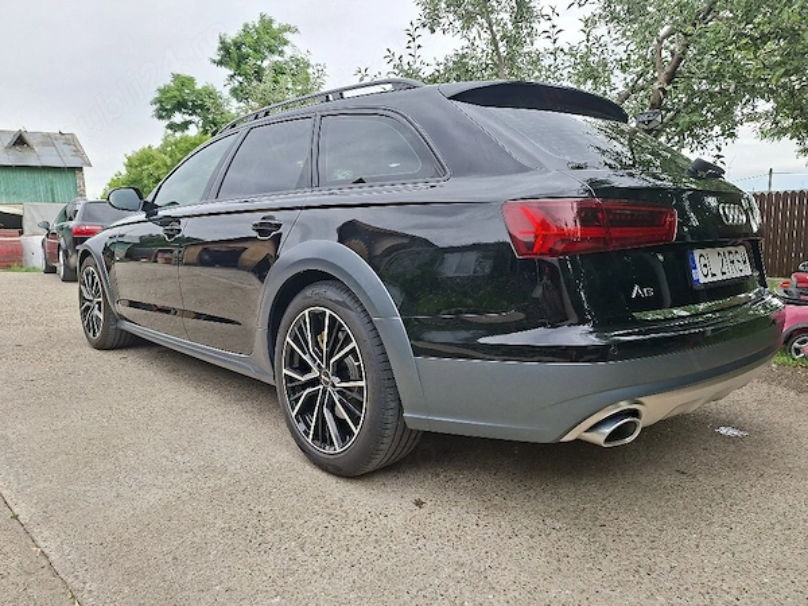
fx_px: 537
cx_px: 404
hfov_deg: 73.9
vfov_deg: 58.9
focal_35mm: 23
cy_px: 303
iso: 50
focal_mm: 5.54
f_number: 1.8
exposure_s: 1/556
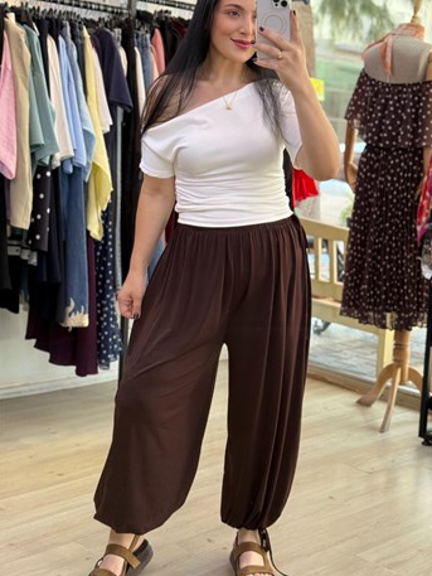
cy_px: 273
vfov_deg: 34.3
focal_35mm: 56
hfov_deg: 26.1
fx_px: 931
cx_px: 249
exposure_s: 1/100
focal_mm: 6.76
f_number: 1.78
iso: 64
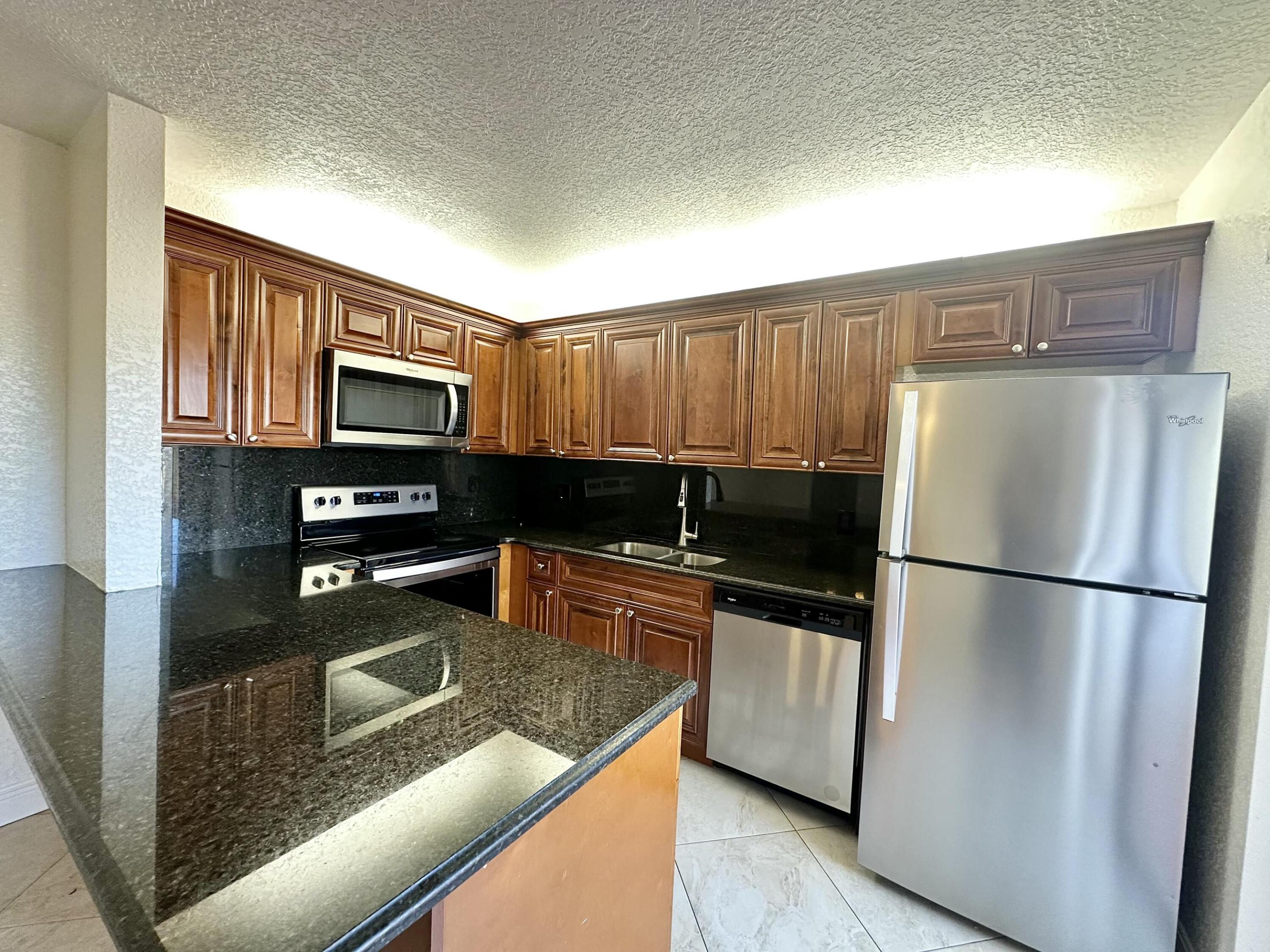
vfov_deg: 85.7
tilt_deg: -3.0
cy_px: 476
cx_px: 635
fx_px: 514
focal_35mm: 14
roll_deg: -2.9
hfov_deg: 102.1
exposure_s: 1/60
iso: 250
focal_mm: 2.22
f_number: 2.2
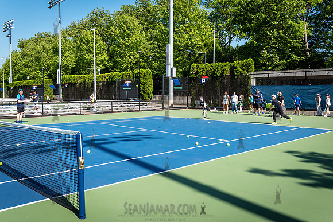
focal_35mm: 34
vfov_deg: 39.2
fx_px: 312
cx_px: 166
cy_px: 111
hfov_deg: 56.2
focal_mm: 31
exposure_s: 1/1000
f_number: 4.5
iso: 200
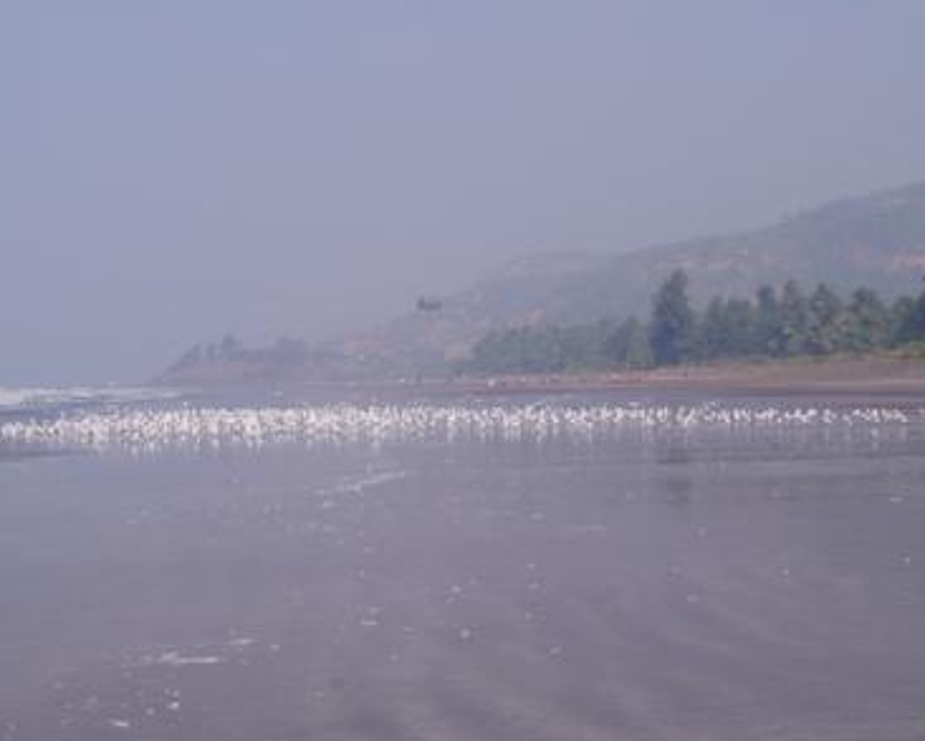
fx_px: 2355
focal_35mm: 86
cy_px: 374
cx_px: 425
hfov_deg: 22.2
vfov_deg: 17.9
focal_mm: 50
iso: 100
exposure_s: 1/160
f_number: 13
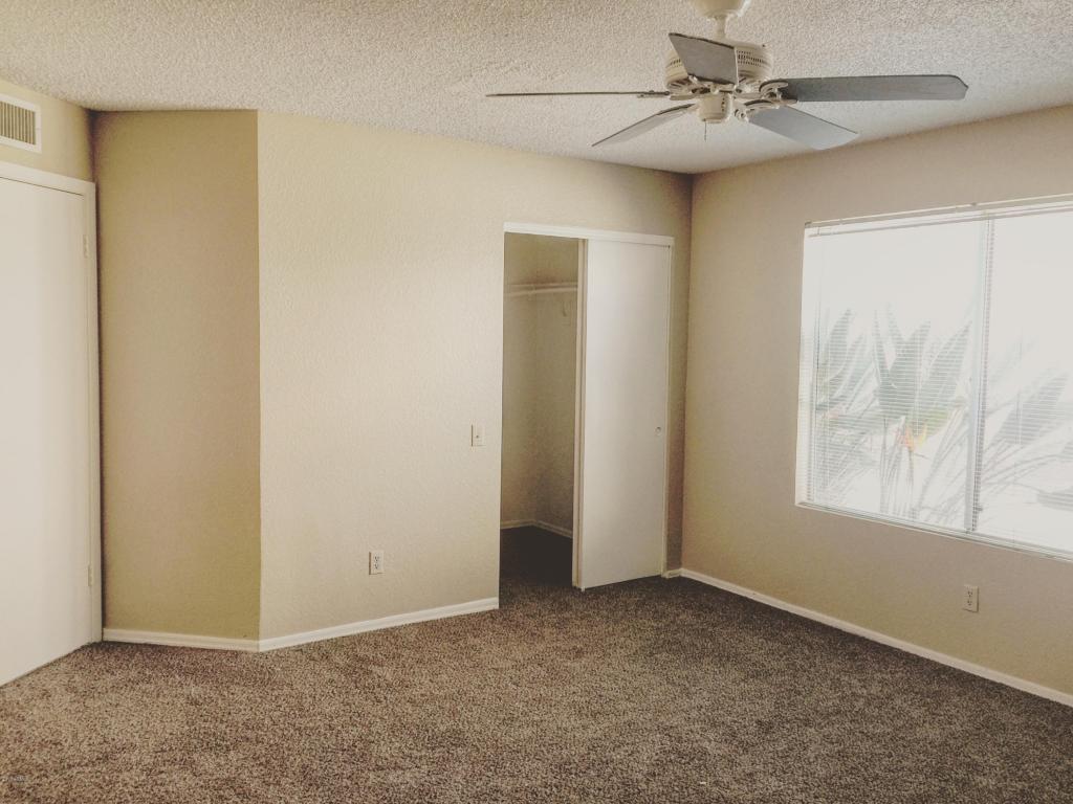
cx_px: 536
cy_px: 402
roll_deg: -3.8
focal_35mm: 29
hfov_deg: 61.7
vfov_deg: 48.2
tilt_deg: -3.0
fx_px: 899
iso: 32
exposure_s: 1/15
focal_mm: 4.15
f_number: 2.2
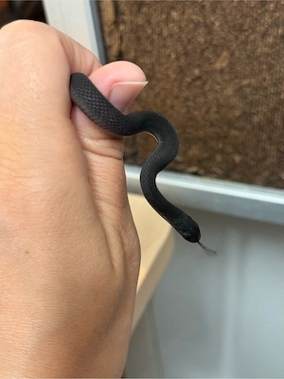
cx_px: 142
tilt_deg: -35.0
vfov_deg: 39.7
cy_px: 190
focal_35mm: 48
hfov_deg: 30.3
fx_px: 525
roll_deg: +8.9
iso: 400
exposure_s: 1/33
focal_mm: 6.76
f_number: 1.78
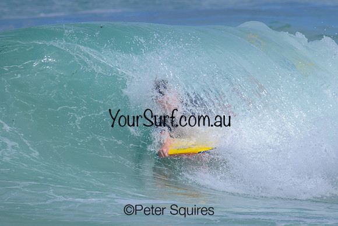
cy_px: 139
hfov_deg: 1.9
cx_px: 230
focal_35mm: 1088
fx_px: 10217
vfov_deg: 1.3
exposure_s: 1/2000
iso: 560
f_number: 11
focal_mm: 800
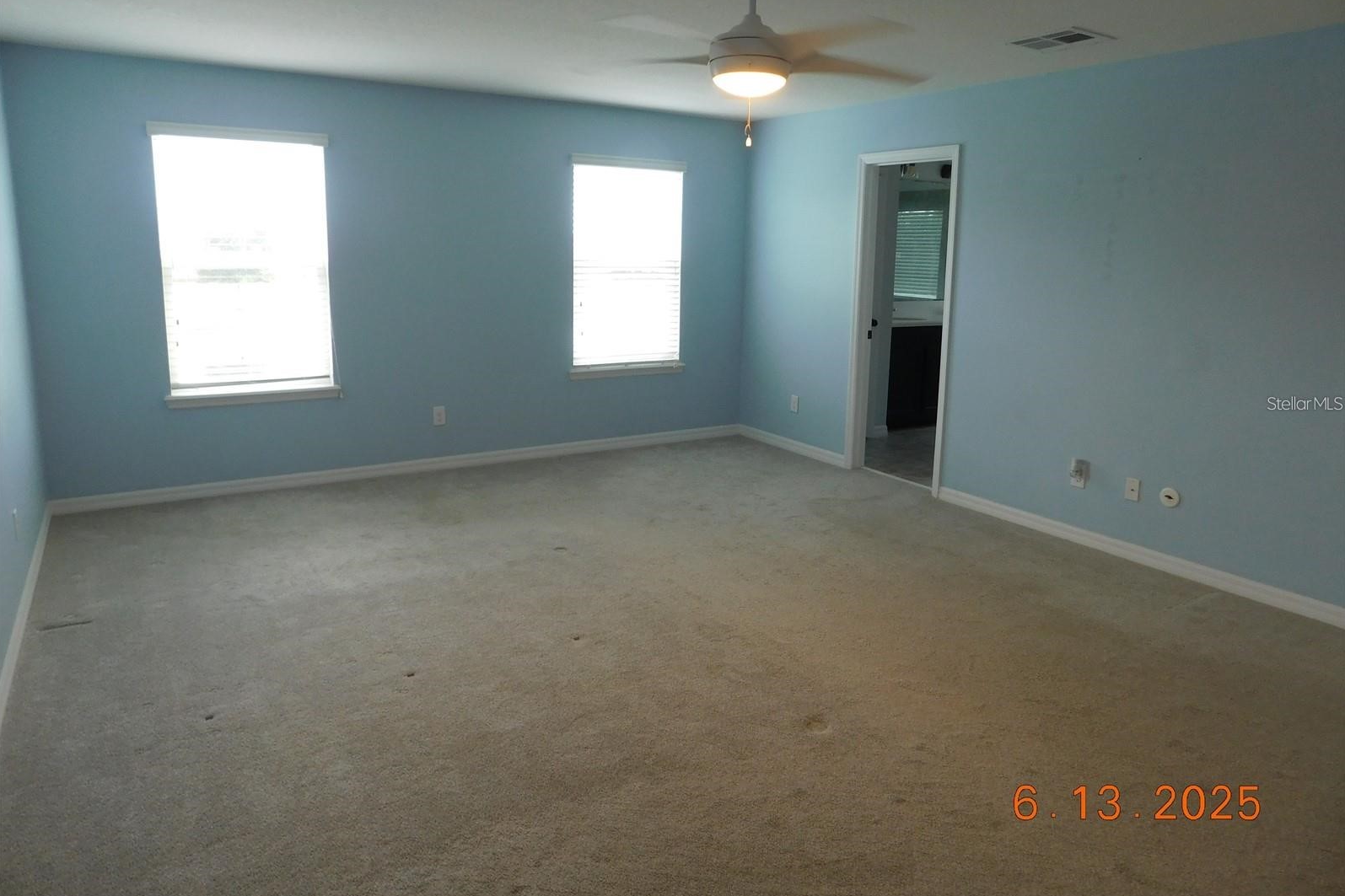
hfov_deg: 73.7
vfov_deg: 53.0
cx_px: 672
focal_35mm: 24
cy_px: 403
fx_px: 897
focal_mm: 4
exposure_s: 1/30
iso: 125
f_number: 3
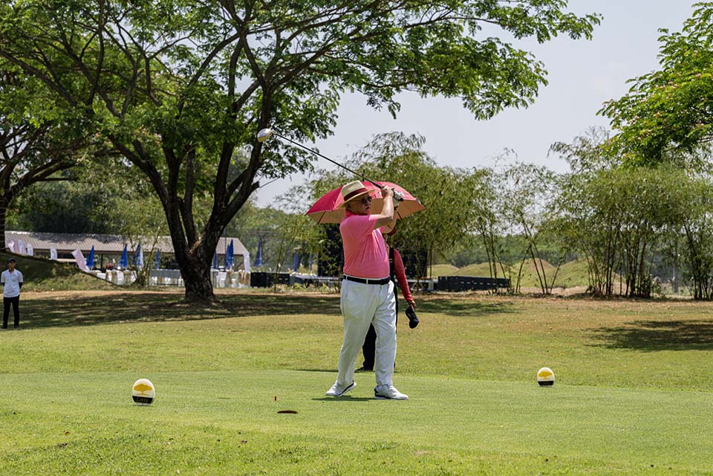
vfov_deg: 14.6
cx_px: 356
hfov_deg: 21.7
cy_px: 238
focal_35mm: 94
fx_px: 1862
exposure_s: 1/3200
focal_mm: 94
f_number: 6.3
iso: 720
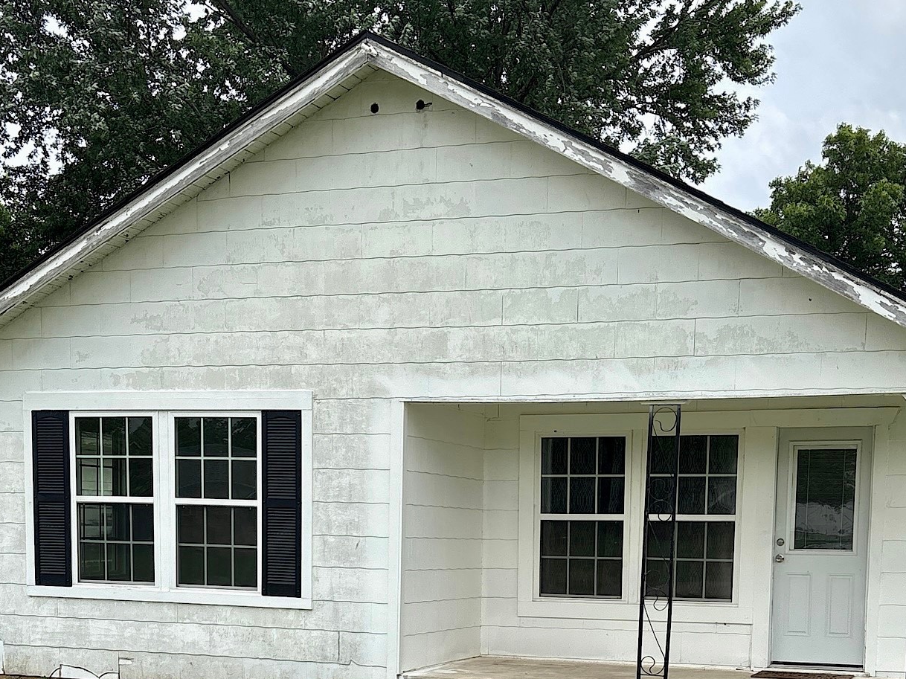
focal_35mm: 41
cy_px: 534
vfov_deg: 34.2
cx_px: 527
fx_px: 1073
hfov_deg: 45.6
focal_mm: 5.96
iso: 50
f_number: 1.6
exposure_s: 1/2283
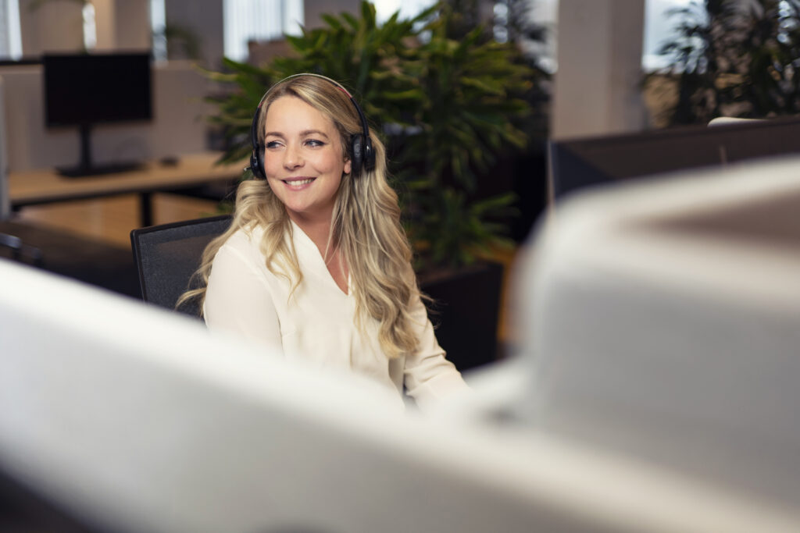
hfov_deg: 39.6
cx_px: 400
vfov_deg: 27.0
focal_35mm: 50
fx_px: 1111
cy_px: 266
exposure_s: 1/400
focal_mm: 50
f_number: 1.4
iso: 125
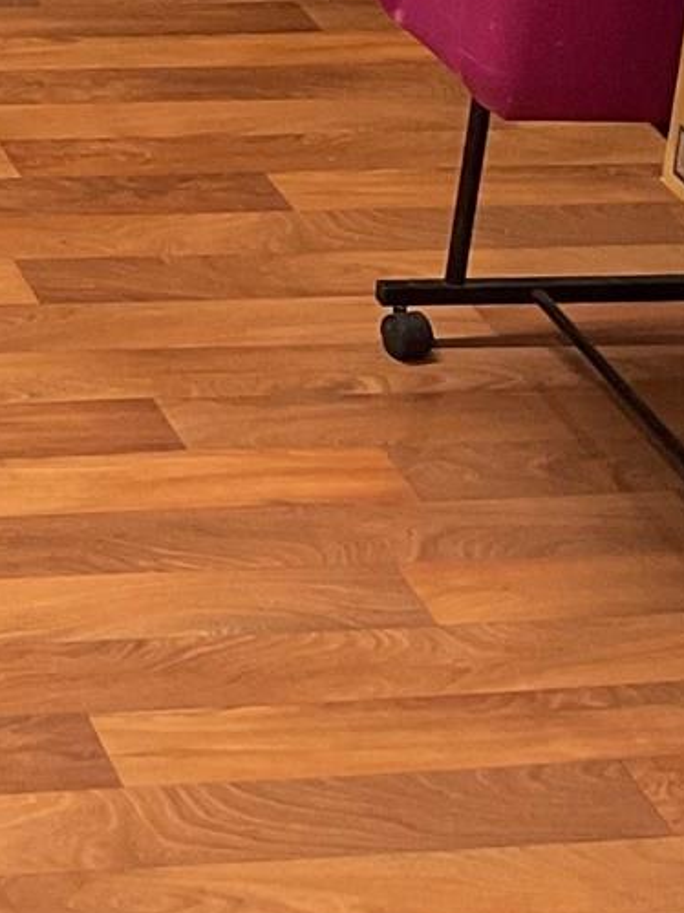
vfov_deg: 14.3
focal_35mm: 134
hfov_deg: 10.3
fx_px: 3532
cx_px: -622
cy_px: -146
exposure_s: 1/60
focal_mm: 3
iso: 50
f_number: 1.8
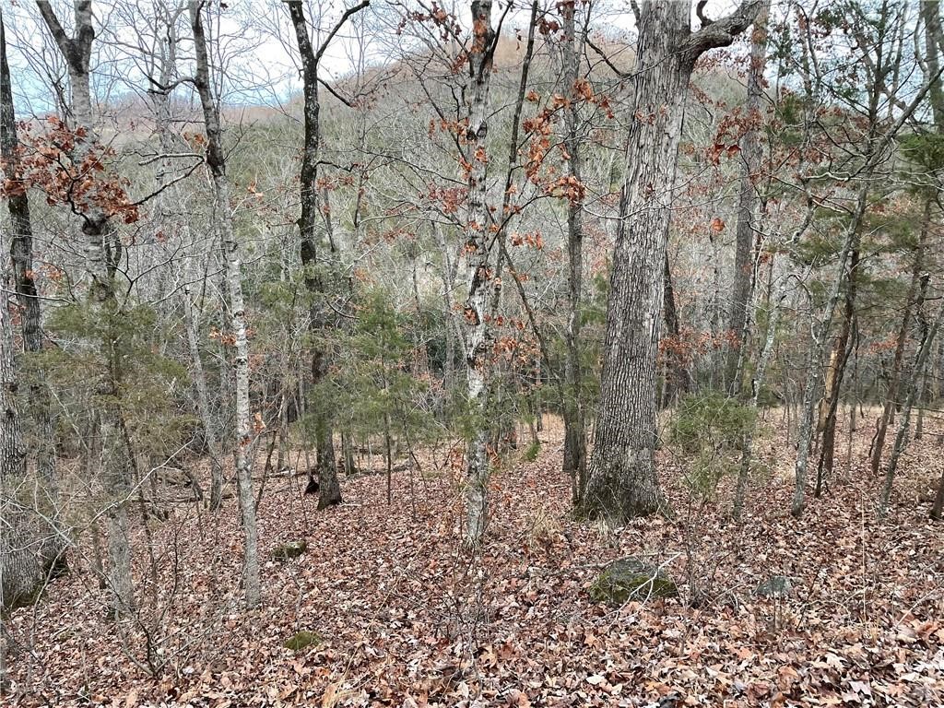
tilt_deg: -12.5
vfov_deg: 53.1
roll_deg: -0.1
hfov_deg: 67.3
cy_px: 354
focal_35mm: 26
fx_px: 709
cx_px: 472
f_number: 1.6
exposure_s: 1/117
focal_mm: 4.2
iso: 125
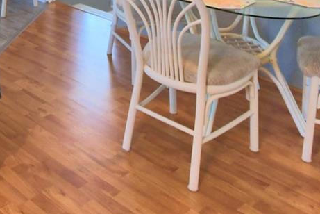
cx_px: 29
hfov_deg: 35.8
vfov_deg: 20.1
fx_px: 462
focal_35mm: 52
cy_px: -154
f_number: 4.5
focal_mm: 10
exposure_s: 1/30
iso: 400
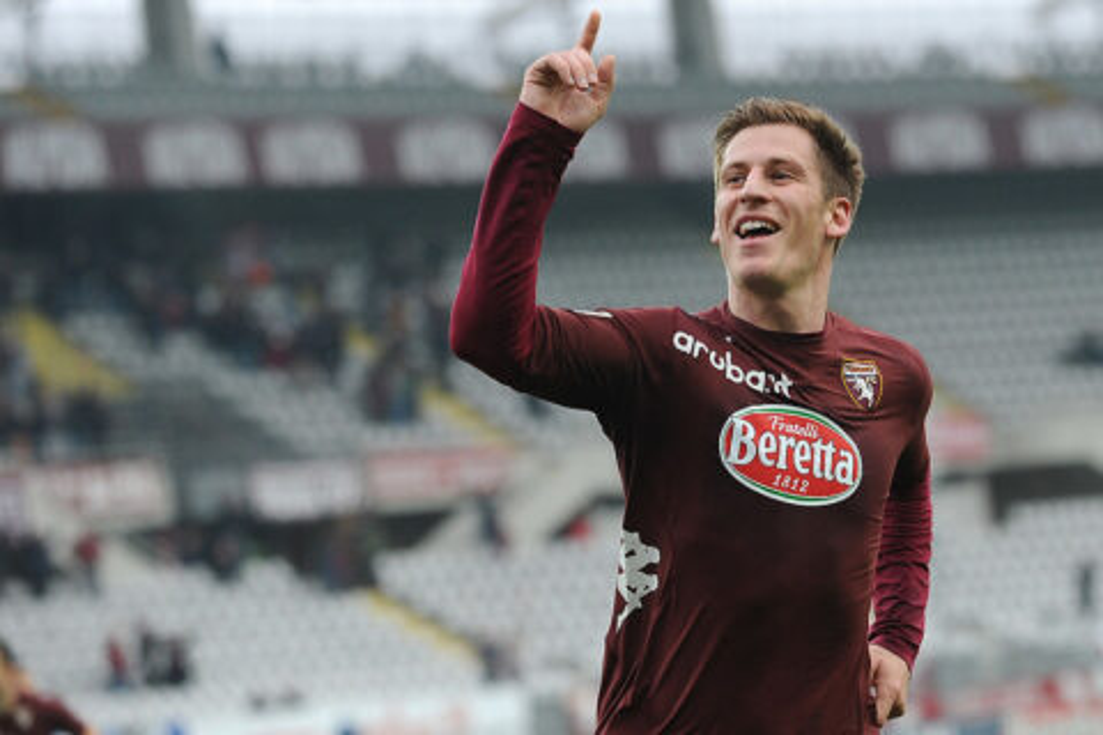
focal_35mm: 120
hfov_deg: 17.1
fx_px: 3676
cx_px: 552
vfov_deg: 11.4
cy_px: 368
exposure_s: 1/1000
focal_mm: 120
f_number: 4
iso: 800
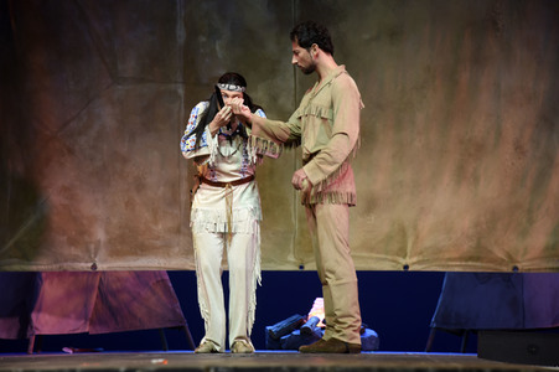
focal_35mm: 105
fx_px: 1629
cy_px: 186
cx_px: 280
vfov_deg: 13.0
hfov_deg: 19.5
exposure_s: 1/60
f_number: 6.3
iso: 1250
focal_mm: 105
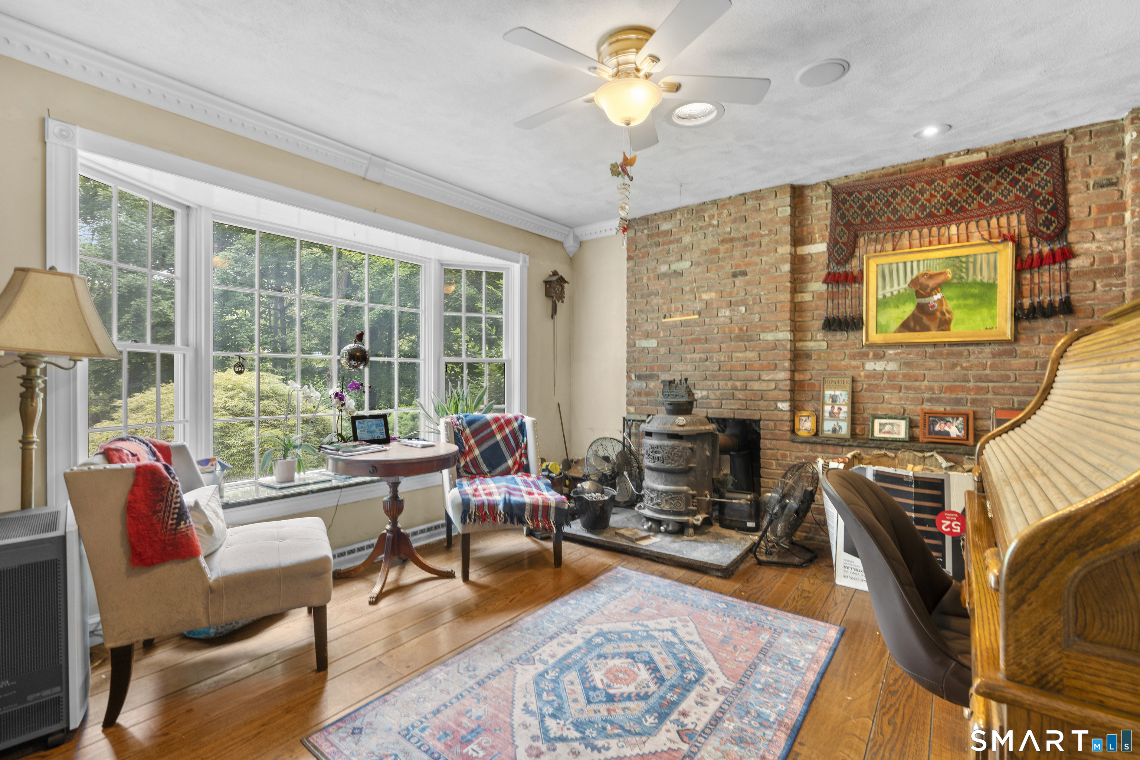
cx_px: 570
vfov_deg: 73.7
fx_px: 507
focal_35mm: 16
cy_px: 380
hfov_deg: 96.7
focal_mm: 16
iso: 200
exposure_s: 3.2
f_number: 9
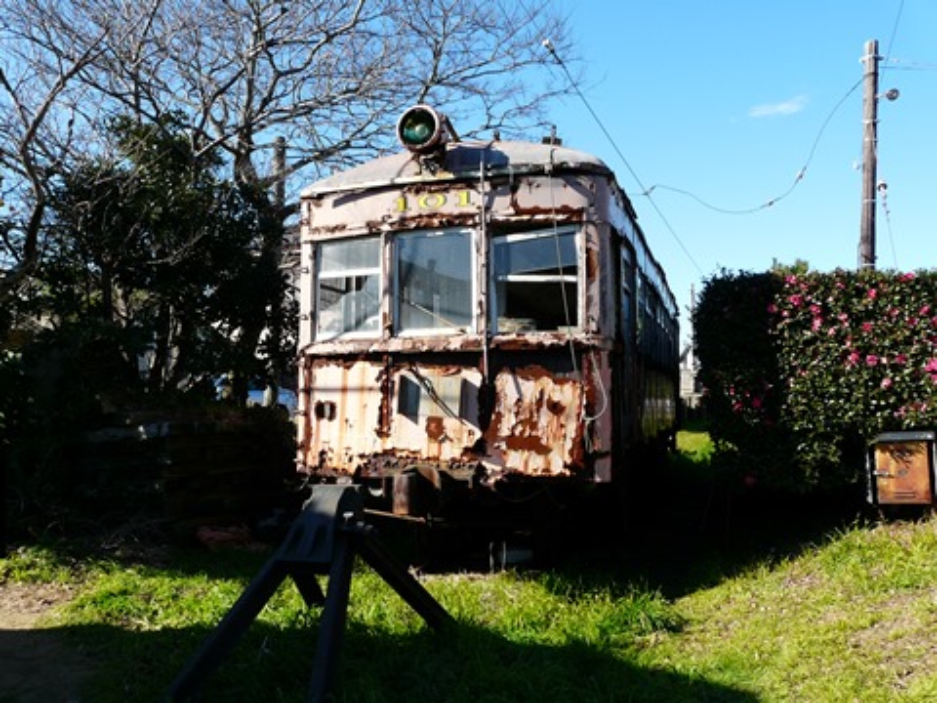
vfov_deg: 49.7
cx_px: 468
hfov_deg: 63.4
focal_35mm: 28
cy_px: 352
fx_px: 758
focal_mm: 4.6
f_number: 5.6
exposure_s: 1/250
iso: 100
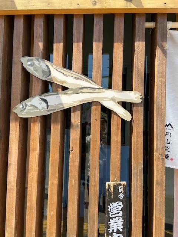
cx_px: 89
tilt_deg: +2.4
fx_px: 178
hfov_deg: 53.1
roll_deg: -0.8
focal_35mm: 26
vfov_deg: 67.3
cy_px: 118
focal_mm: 4.25
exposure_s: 1/519
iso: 32
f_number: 1.8
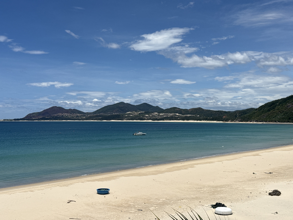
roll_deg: -0.1
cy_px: 110
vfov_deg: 30.3
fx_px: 406
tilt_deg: +1.7
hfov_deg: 39.7
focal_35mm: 48
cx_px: 146
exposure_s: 1/11364
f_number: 1.78
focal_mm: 6.76
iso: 64
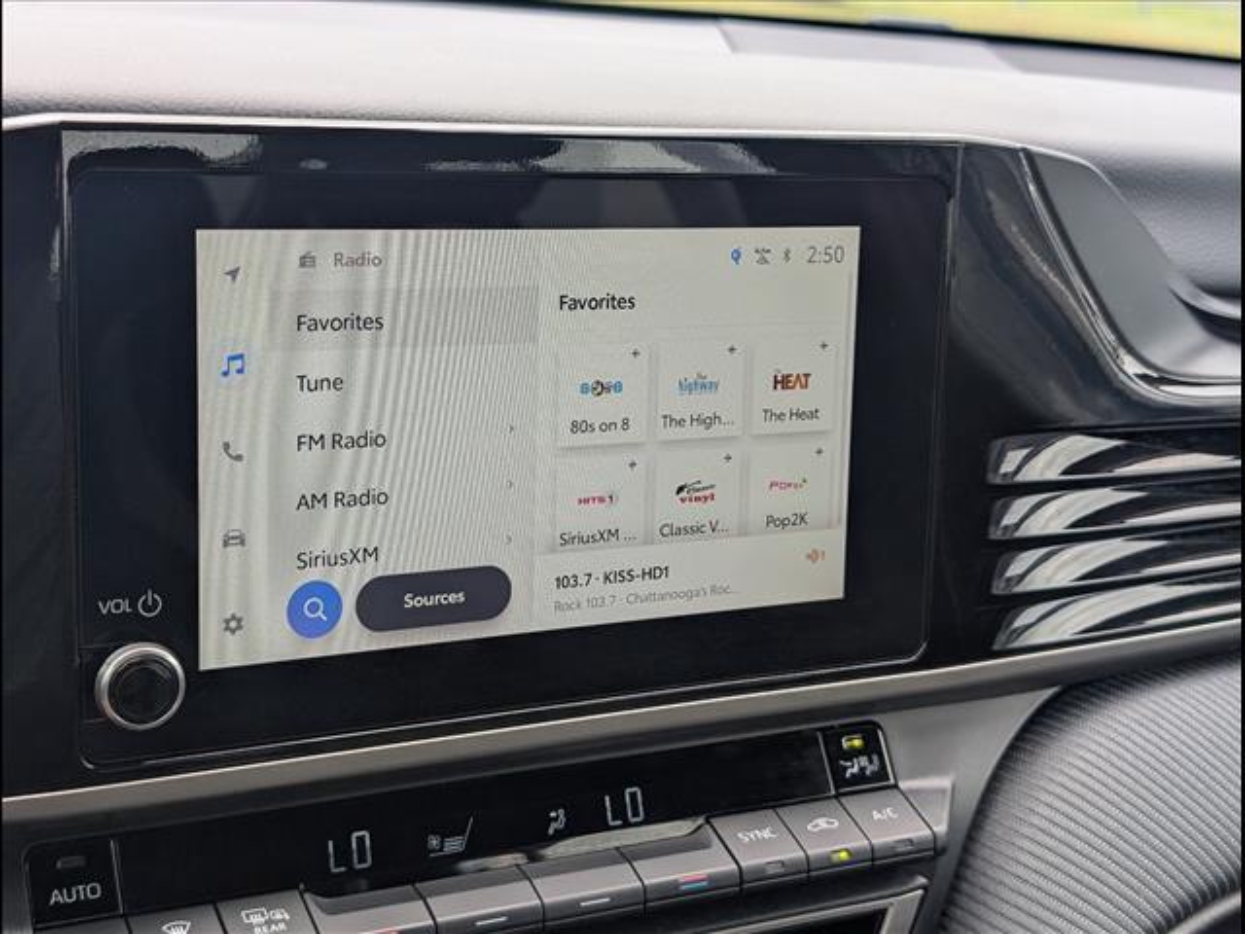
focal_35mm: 49
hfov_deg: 38.9
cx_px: 622
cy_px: 467
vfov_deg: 29.7
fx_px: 1762
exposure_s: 1/250
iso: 33
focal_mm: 6.9
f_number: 1.68
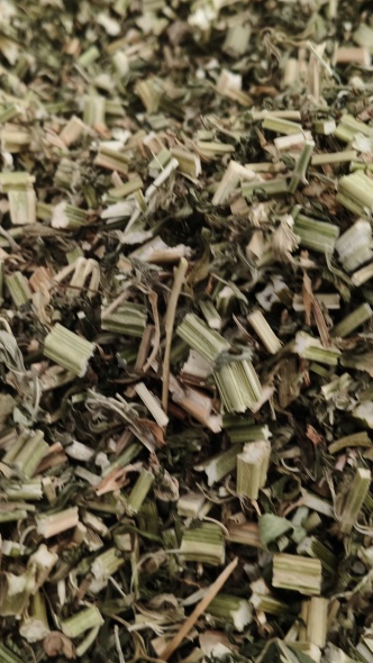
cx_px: 147
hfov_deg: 34.5
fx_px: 598
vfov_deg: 58.0
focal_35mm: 34
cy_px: 336
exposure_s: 1/100
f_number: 1.88
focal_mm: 5.6
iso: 192
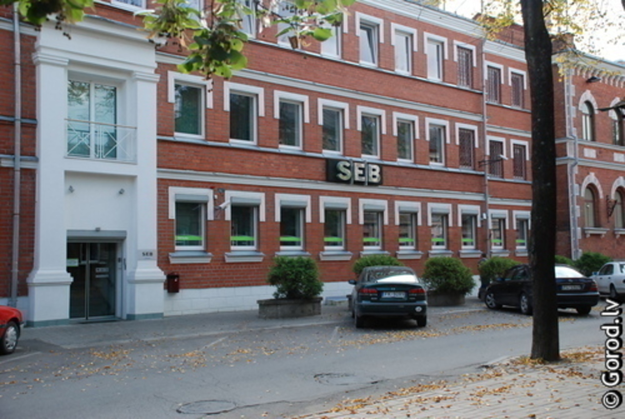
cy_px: 210
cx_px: 312
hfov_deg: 49.5
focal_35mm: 39
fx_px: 678
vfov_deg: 34.3
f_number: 4
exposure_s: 1/1000
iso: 640
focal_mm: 26
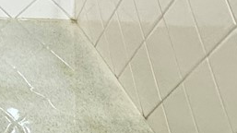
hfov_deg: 16.6
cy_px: -157
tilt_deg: -5.7
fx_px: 596
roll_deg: +3.4
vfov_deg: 11.2
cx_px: -244
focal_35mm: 95
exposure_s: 1/60
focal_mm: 2.22
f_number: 2.2
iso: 200
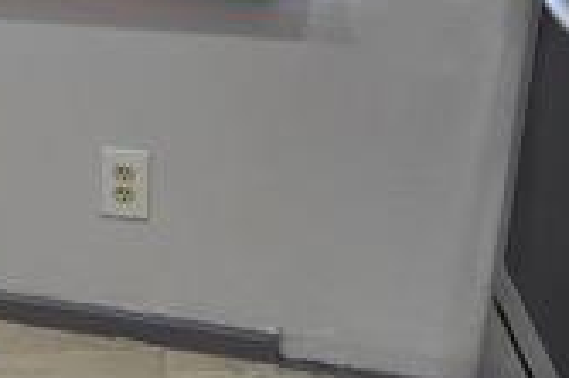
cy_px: -136
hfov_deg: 19.8
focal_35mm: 83
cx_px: -375
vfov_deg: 15.5
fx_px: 1311
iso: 160
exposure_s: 1/100
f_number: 2.2
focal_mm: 2.2
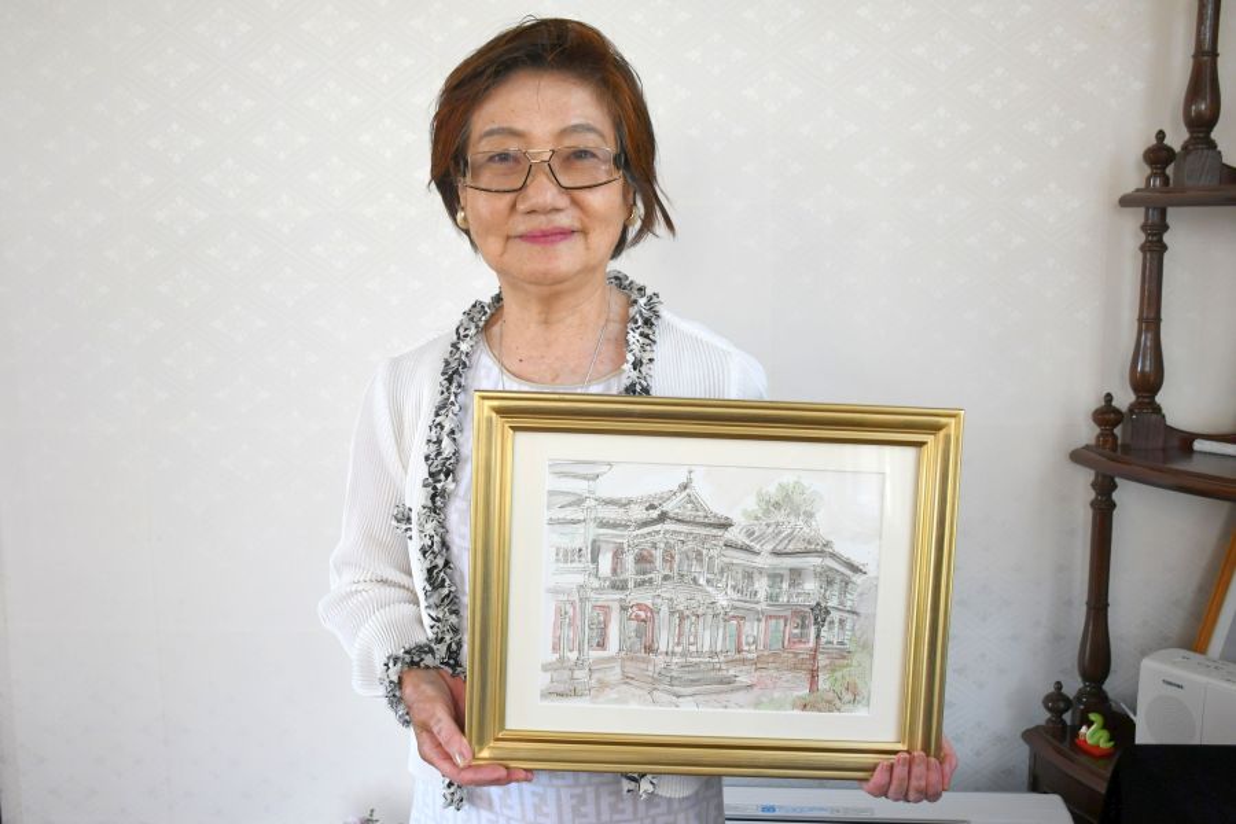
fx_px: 1184
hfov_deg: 55.1
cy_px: 412
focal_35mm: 34
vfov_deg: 38.4
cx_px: 618
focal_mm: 23
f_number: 4
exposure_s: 1/250
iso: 800
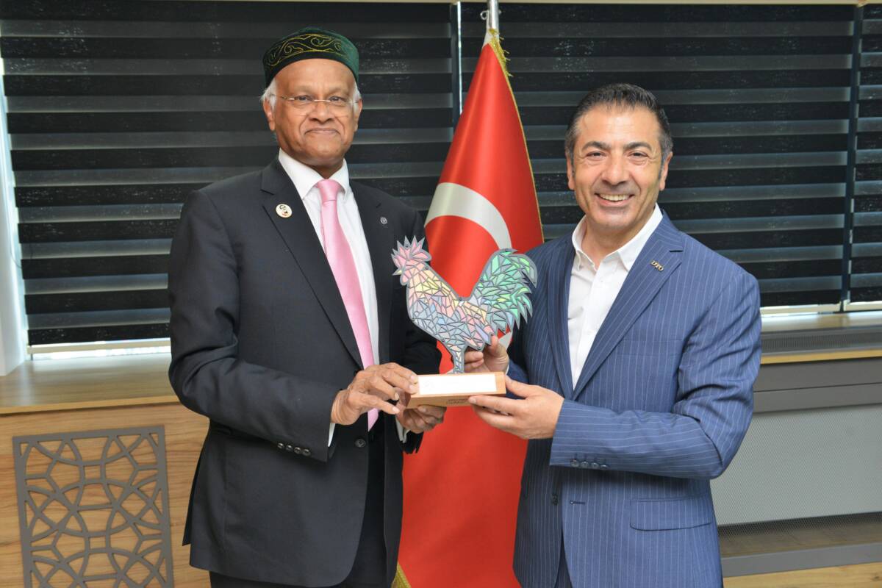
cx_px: 441
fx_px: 931
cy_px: 294
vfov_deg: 35.1
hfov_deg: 50.7
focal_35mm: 38
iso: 1100
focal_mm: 38
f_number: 6.3
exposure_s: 1/60
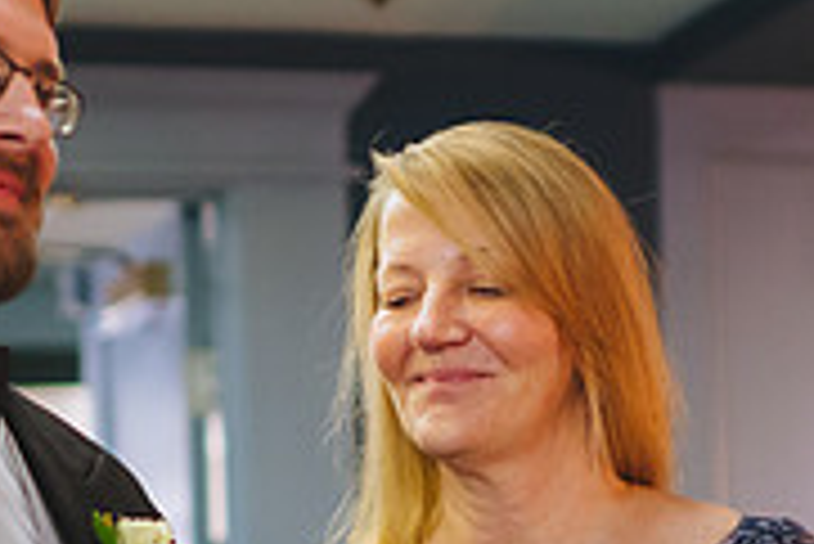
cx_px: 537
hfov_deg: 16.6
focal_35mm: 123
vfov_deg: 11.0
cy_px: 605
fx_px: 2783
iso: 1000
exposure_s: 1/160
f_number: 1.8
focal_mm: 35
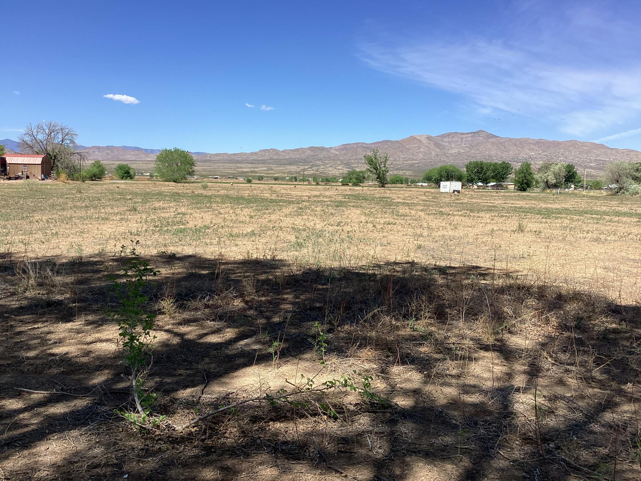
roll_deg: -1.7
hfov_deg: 58.4
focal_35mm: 31
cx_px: 320
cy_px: 240
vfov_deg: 45.4
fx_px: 574
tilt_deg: -5.0
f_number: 2.4
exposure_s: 1/1217
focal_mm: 3.3
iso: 25
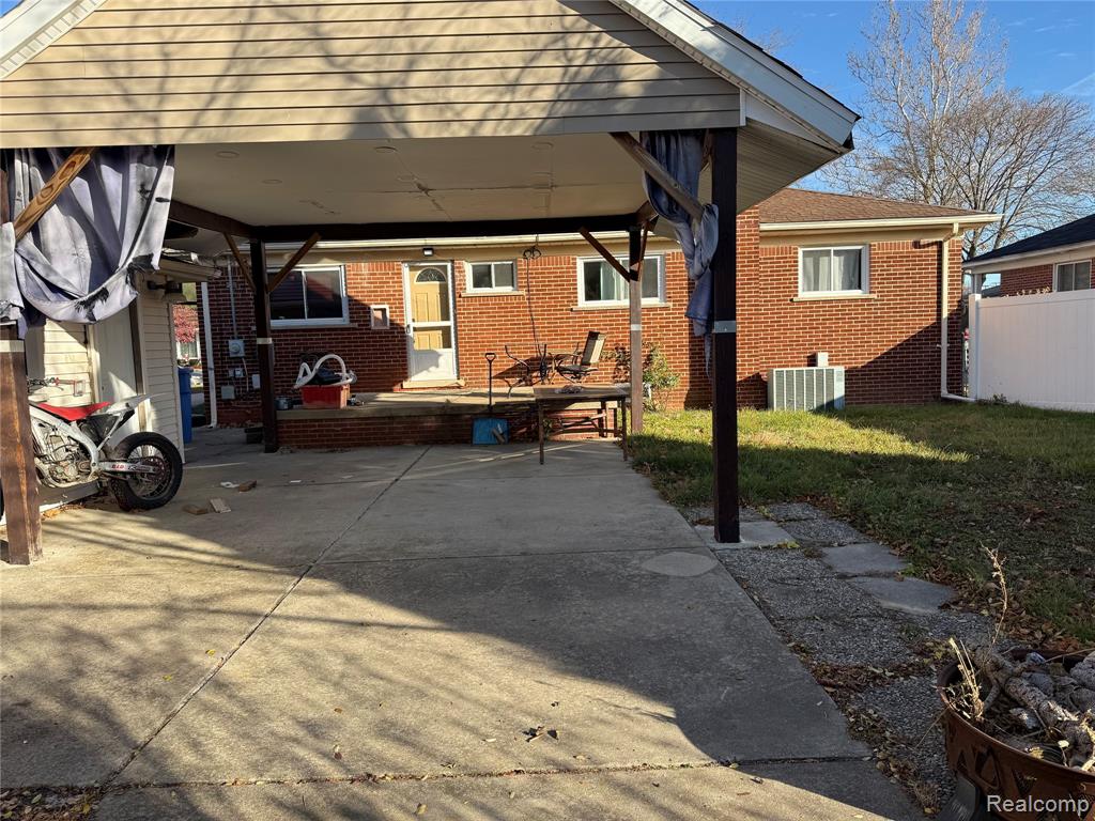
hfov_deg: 71.6
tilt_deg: -3.9
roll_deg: +2.3
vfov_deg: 56.8
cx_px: 548
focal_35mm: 24
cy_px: 410
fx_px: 759
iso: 80
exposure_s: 1/1689
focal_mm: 6.76
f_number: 1.78
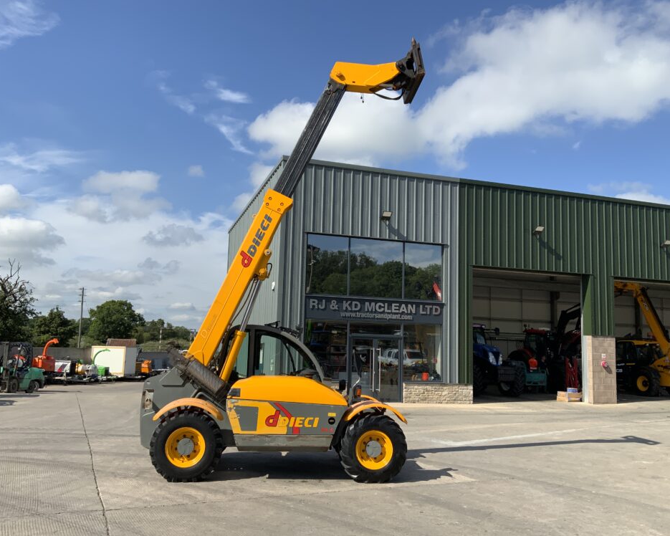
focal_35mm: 31
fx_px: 615
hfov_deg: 57.2
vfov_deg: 47.1
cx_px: 339
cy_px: 274
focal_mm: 3
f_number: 1.8
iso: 16
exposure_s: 1/2141
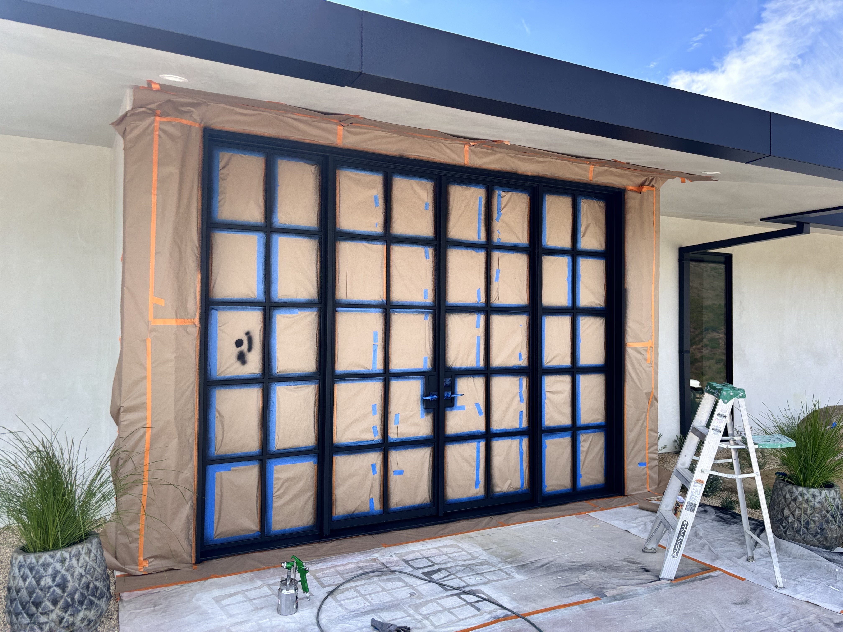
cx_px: 422
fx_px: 633
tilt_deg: +0.9
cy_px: 316
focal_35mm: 26
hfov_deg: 67.3
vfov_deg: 53.1
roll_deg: -1.4
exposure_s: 1/903
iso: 50
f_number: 1.6
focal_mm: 5.96
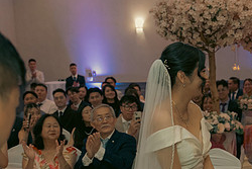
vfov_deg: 18.7
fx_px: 504
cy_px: 142
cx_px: 212
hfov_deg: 27.3
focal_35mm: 72
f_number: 3.5
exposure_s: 1/160
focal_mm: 31
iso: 2500
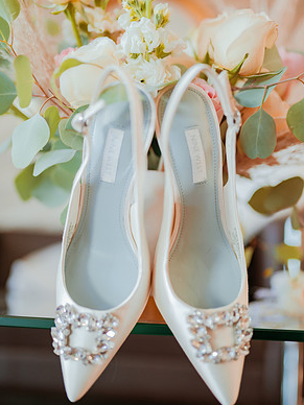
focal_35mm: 39
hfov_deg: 36.8
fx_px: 457
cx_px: 152
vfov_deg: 47.8
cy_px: 213
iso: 640
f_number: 1.4
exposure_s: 1/100
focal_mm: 35
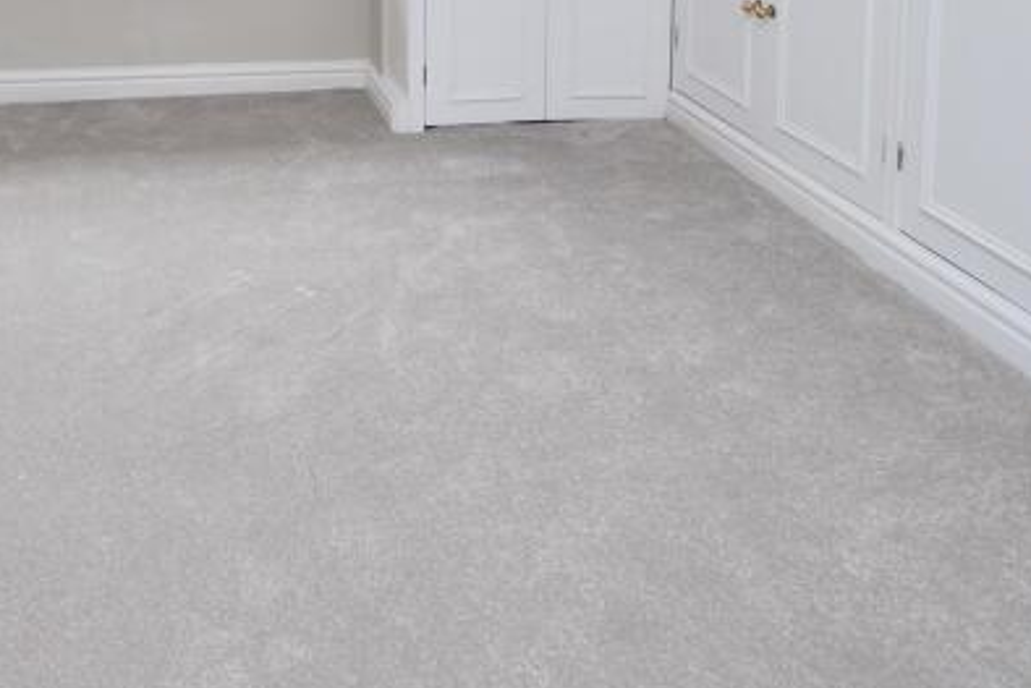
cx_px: 228
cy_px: -156
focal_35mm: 39
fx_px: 1117
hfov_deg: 47.2
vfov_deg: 29.1
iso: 200
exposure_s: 1/100
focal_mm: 10
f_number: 5
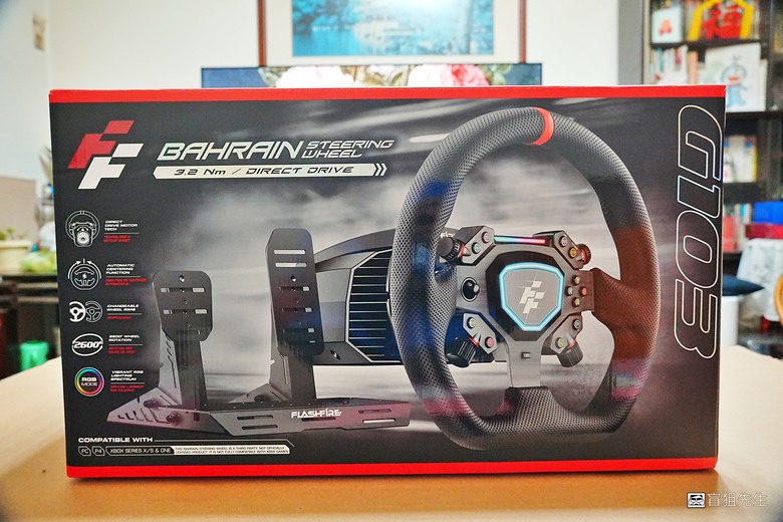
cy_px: 261
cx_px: 392
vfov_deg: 47.9
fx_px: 587
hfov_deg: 67.4
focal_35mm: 27
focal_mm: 18
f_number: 4
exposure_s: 1/30
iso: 4000
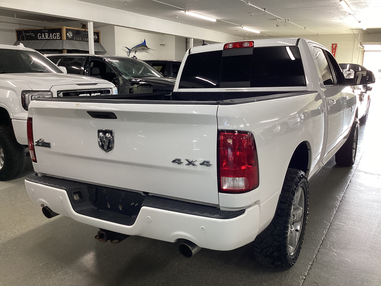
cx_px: 190
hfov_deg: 58.4
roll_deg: -1.1
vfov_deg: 45.4
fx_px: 341
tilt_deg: -13.6
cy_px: 143
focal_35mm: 31
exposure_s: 1/60
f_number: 2.4
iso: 64
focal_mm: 3.3
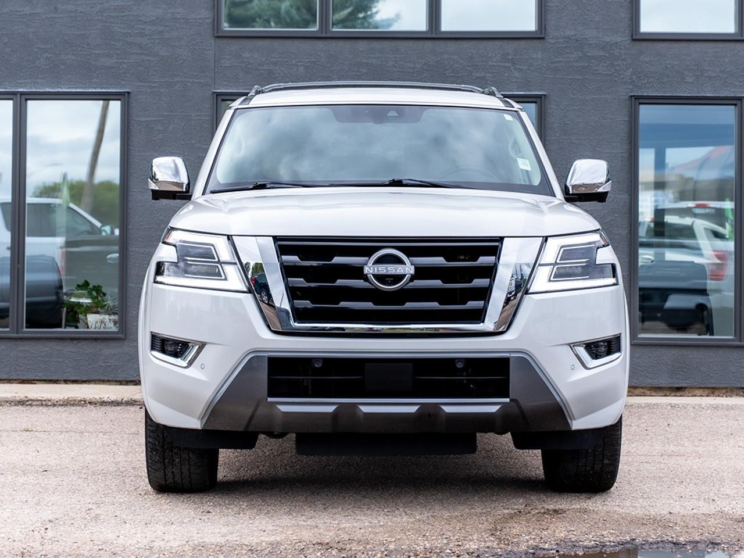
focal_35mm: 81
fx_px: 1731
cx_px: 383
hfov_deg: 24.3
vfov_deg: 18.3
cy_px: 210
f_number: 4
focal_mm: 51.1
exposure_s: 1/640
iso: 100
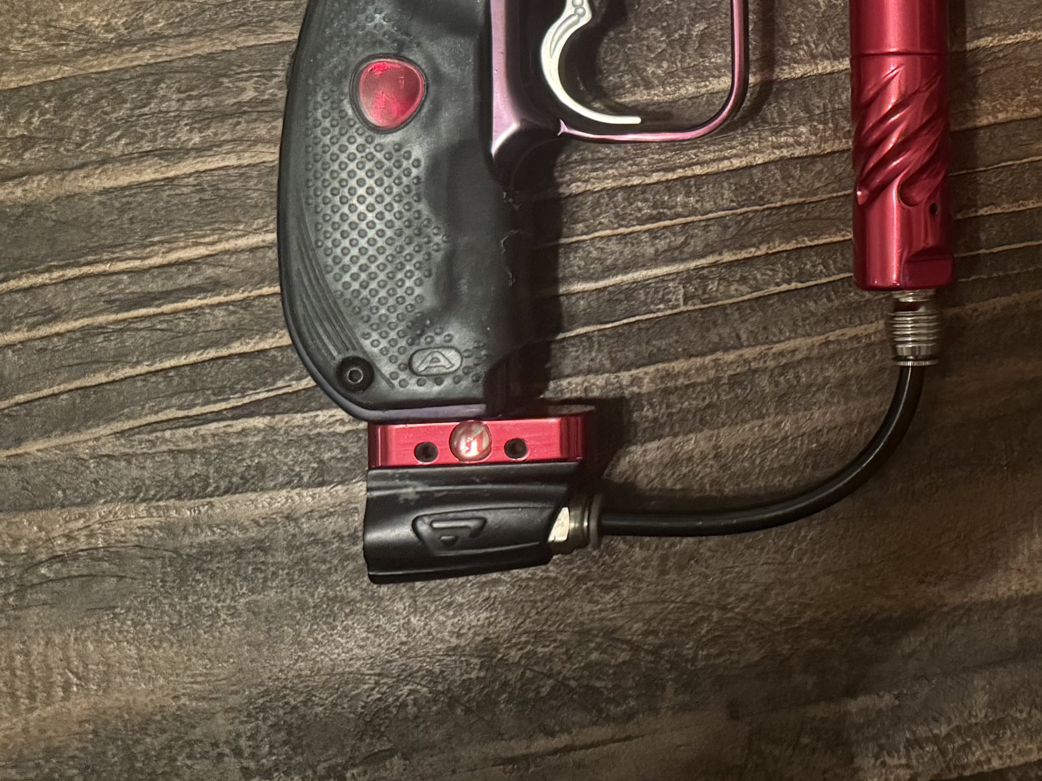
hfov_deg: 32.1
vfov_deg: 26.0
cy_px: 53
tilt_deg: -82.4
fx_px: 1625
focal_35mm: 54
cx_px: 1096
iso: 1250
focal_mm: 6.76
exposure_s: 1/30
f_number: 1.78
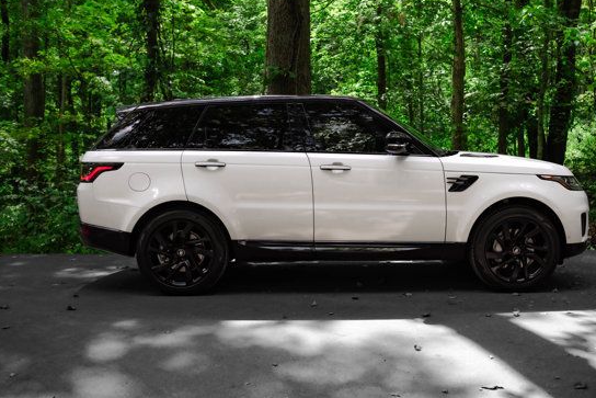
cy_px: 186
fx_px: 662
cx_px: 343
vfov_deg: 33.4
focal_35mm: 40
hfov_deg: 48.3
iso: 500
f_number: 3.5
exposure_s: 1/1600
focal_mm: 34
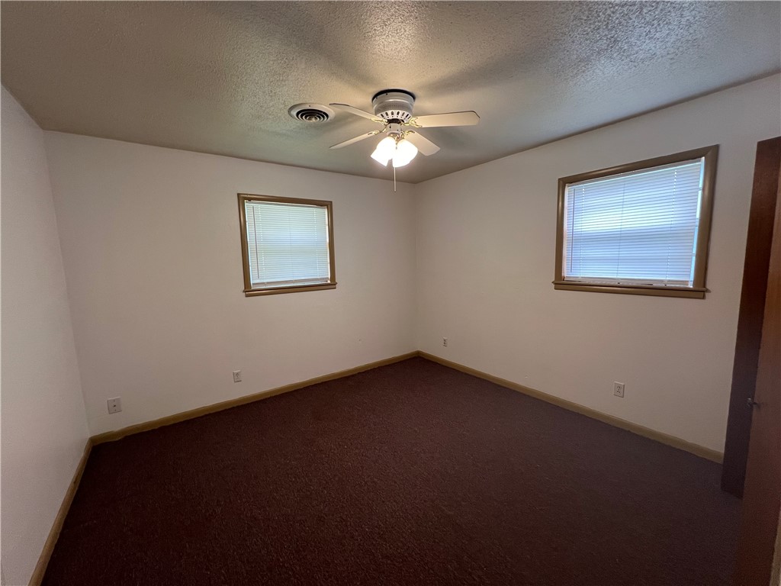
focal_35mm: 13
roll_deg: +1.6
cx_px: 390
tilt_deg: -7.0
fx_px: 293
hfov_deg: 106.2
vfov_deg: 89.9
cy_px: 293
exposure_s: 1/120
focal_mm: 1.57
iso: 200
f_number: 1.8
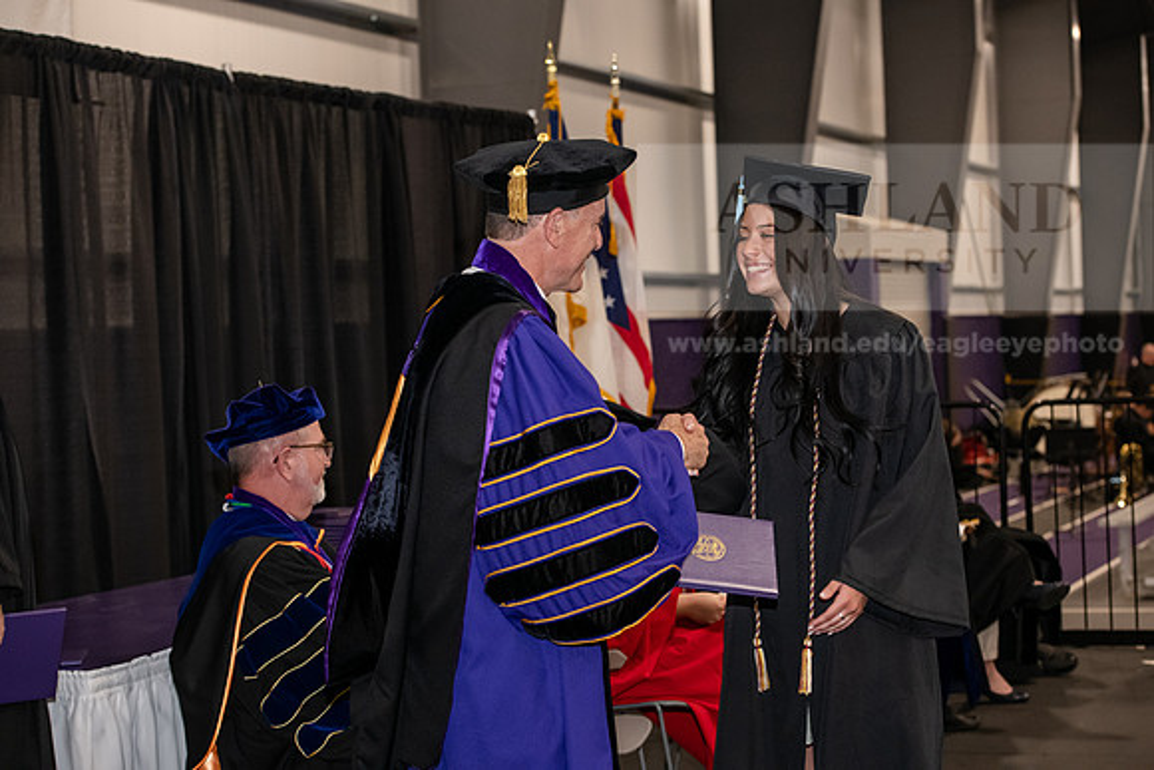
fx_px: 2244
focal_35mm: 70
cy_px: 385
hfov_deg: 28.8
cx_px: 577
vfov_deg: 19.5
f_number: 5
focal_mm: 70
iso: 2500
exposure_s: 1/200
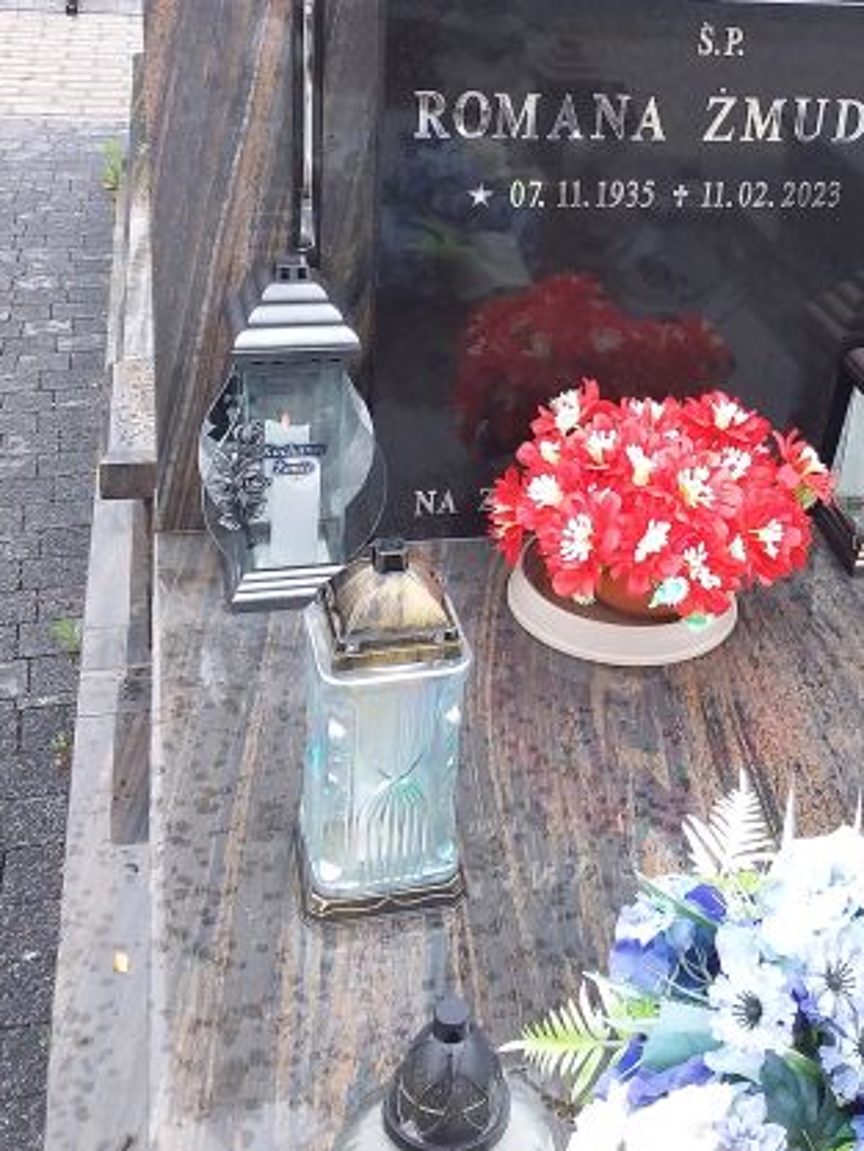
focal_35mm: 43
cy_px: 353
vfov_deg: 43.0
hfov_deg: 33.2
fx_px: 1430
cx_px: 599
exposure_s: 1/100
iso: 80
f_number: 1.9
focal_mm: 2.91
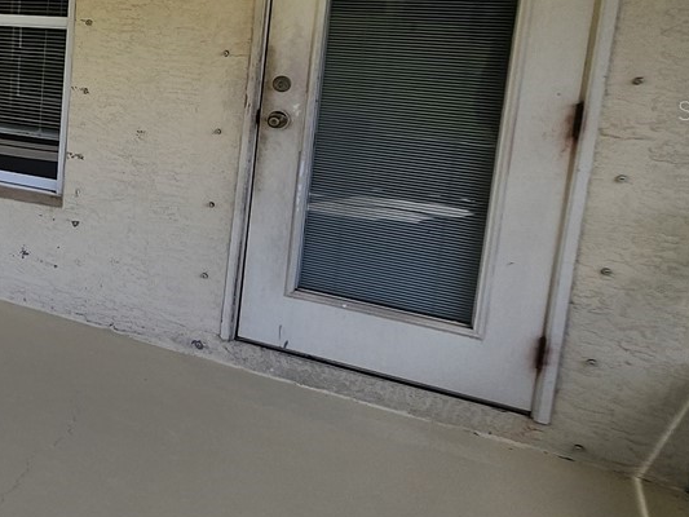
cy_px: 110
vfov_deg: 35.7
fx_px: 776
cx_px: -234
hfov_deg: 33.2
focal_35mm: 39
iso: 50
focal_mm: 2.2
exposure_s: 1/1151
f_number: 2.2
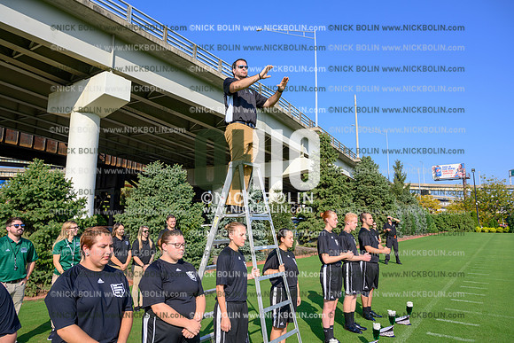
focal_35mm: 24
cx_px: 257
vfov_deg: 53.2
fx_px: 343
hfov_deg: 73.7
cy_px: 172
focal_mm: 24
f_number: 7.1
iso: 80
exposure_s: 1/200
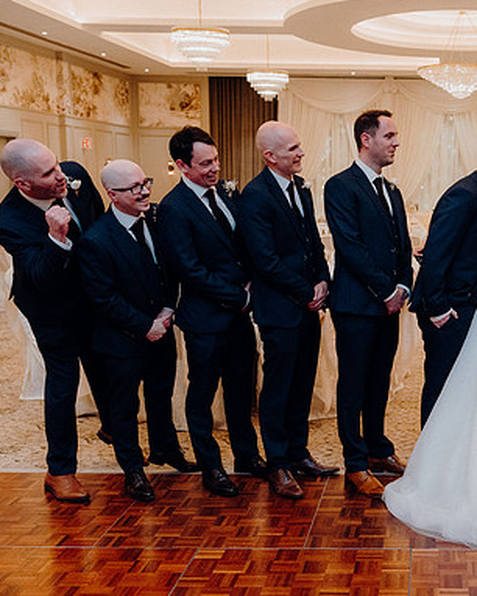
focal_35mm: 47
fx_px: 829
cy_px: 296
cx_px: 432
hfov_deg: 30.6
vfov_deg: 39.5
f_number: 3.5
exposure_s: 1/160
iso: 3200
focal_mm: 33
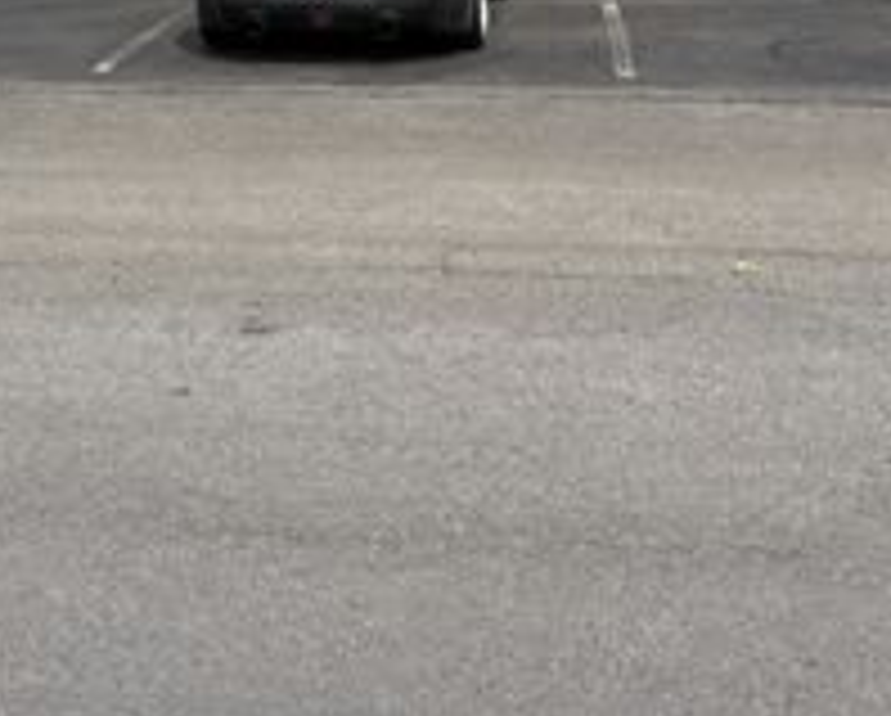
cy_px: -47
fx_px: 1690
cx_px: 306
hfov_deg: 29.4
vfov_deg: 22.7
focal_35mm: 64
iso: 50
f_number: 1.6
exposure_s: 1/3623
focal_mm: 5.96
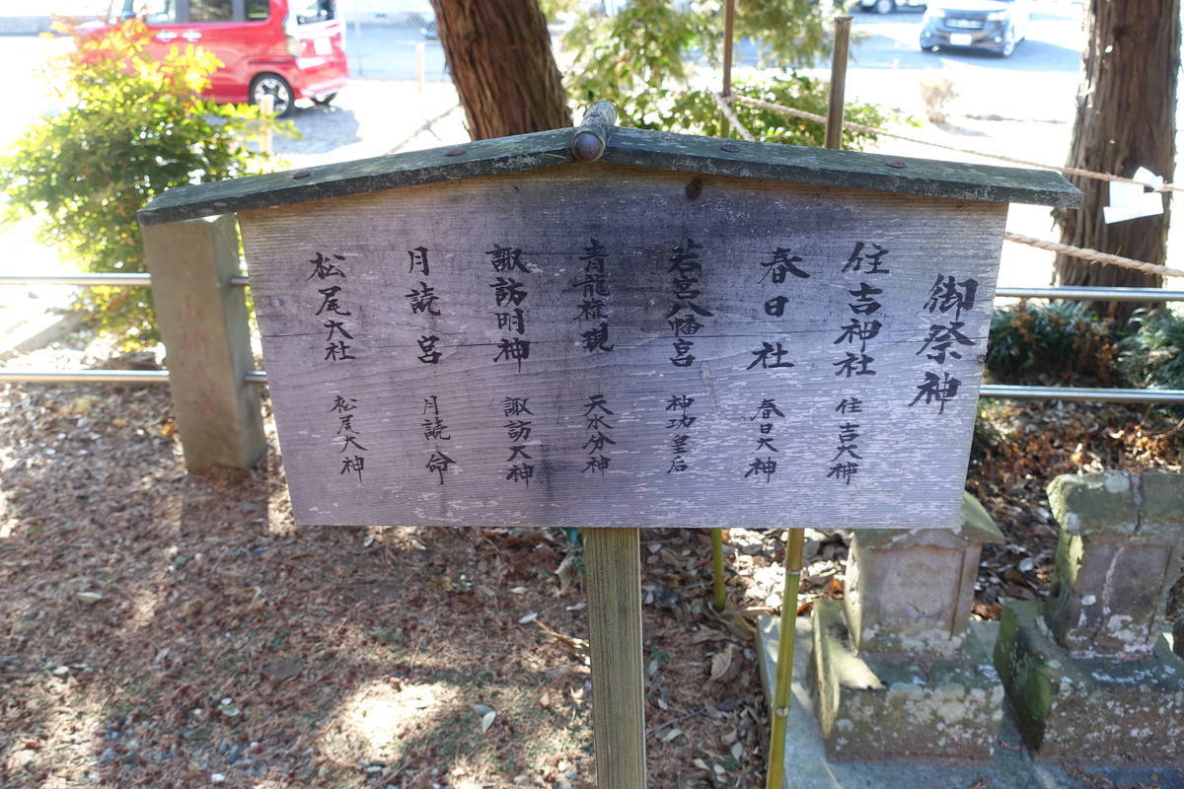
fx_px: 1052
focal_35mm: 32
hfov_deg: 58.7
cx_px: 592
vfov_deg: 41.1
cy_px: 394
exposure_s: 1/40
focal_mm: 11.56
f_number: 3.5
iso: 125
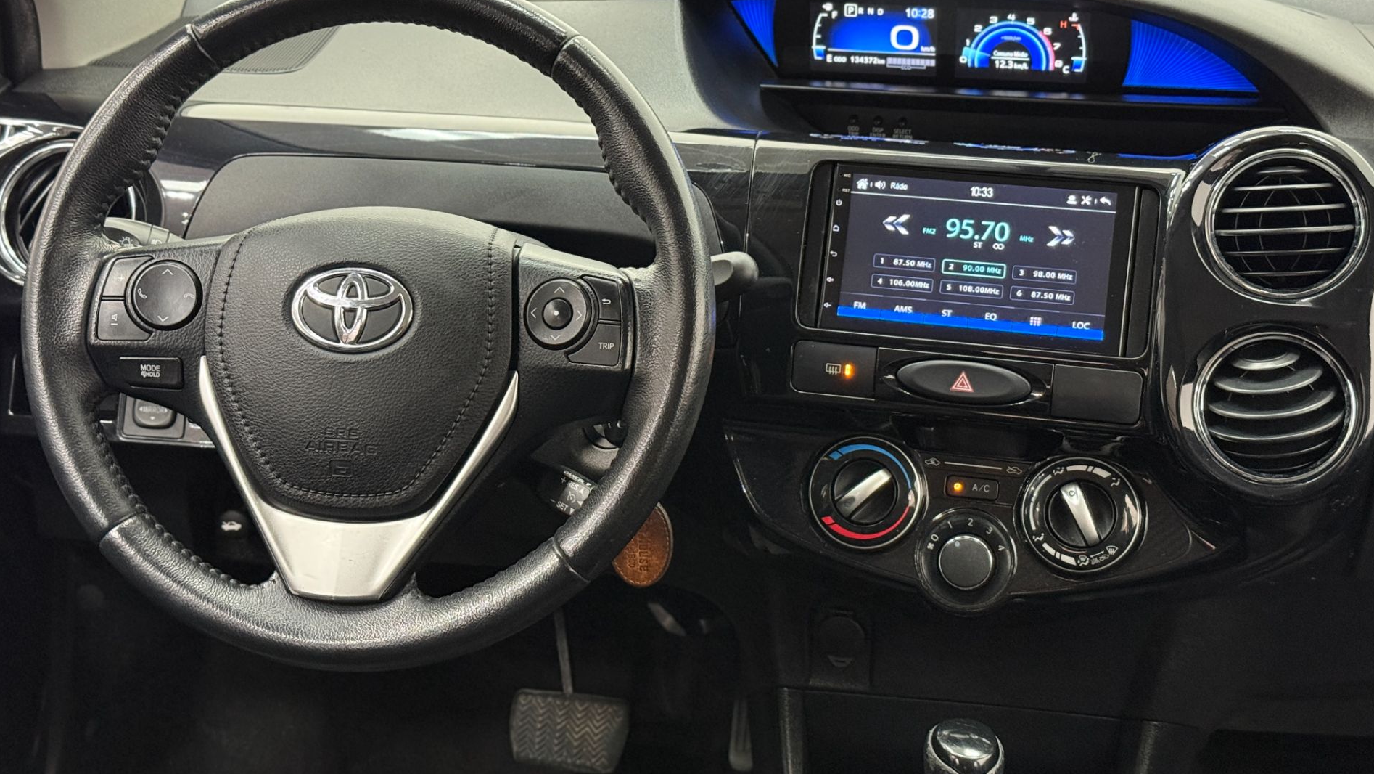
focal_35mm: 53
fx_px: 1931
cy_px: 334
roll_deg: -0.6
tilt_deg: -19.0
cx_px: 693
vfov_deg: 22.6
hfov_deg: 39.2
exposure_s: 1/40
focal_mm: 6.76
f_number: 1.78
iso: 500
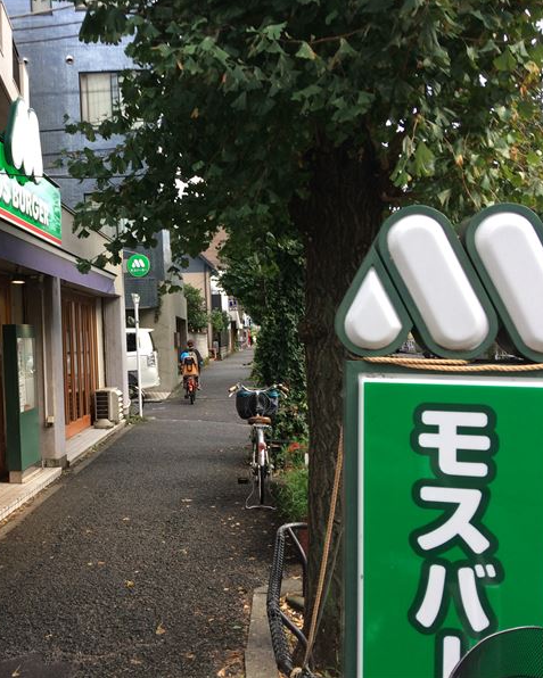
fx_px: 763
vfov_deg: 47.9
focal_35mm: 38
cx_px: 116
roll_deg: +2.0
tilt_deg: +1.4
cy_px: 338
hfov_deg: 37.9
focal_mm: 4.15
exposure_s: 1/120
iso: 50
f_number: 2.2
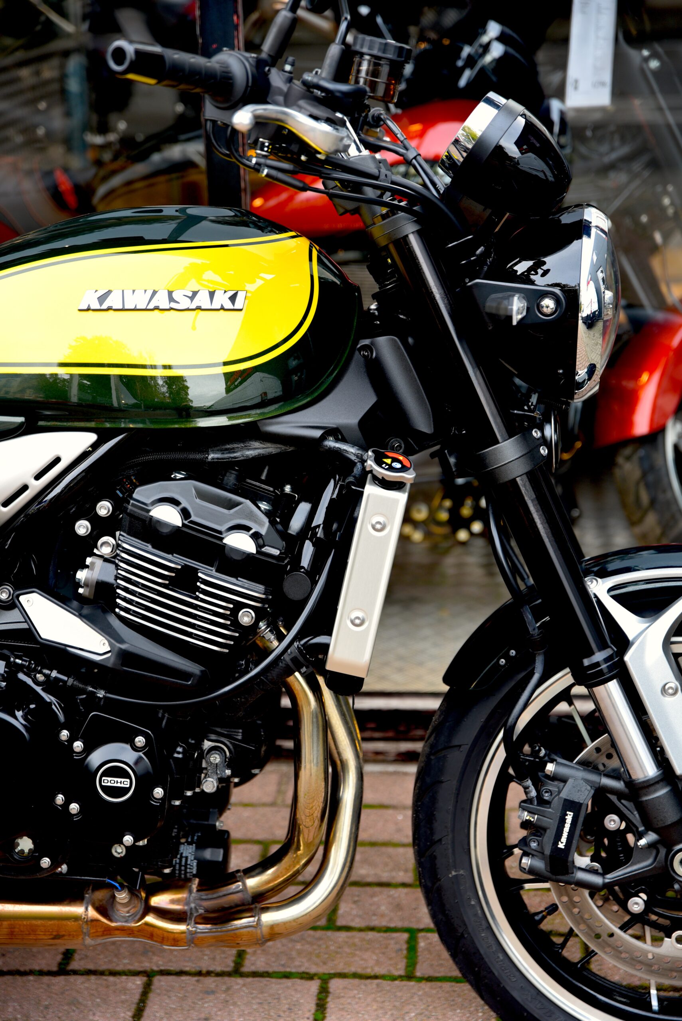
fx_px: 1987
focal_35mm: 70
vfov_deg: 28.8
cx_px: 341
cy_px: 510
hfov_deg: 19.5
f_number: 3.5
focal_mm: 70
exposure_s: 1/60
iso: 200
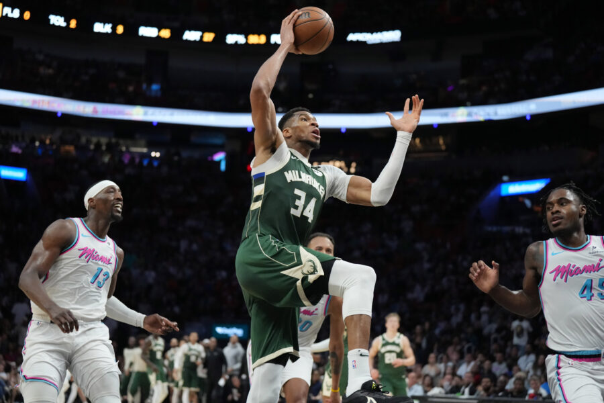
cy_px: 202
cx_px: 302
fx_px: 1174
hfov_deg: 28.8
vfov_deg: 19.5
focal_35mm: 70
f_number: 2.8
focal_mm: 70
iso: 5000
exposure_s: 1/2000
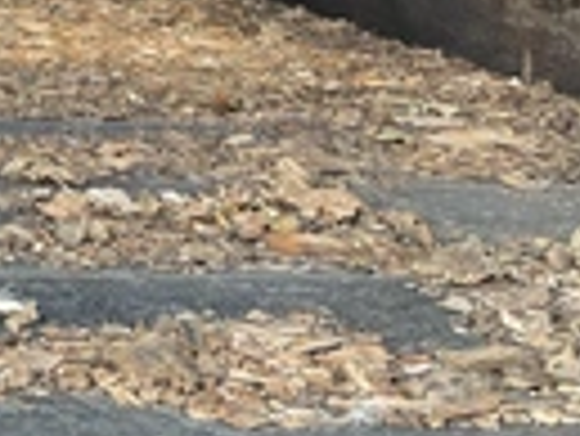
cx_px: -198
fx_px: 1509
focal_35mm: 90
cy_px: -85
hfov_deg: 19.8
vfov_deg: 15.8
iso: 40
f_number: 1.8
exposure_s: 1/122
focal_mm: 3
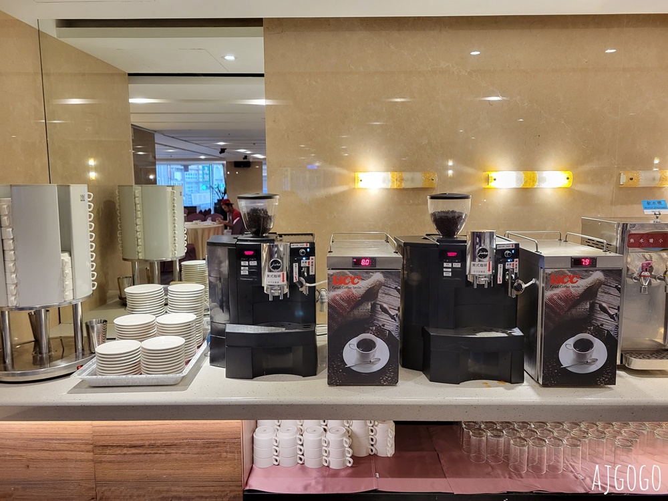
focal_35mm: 26
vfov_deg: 53.1
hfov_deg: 67.3
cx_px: 334
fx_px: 502
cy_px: 250
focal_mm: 5.4
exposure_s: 1/40
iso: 250
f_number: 1.8
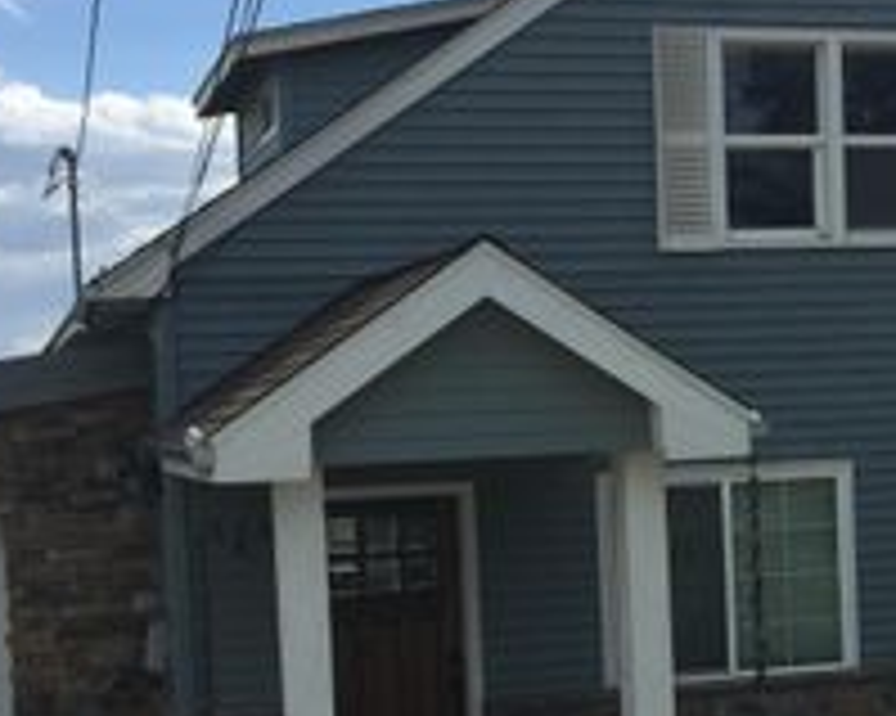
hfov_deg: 26.7
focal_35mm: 71
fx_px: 1882
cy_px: 565
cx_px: 554
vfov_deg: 21.3
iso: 32
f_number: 2.2
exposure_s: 1/2639
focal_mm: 4.15
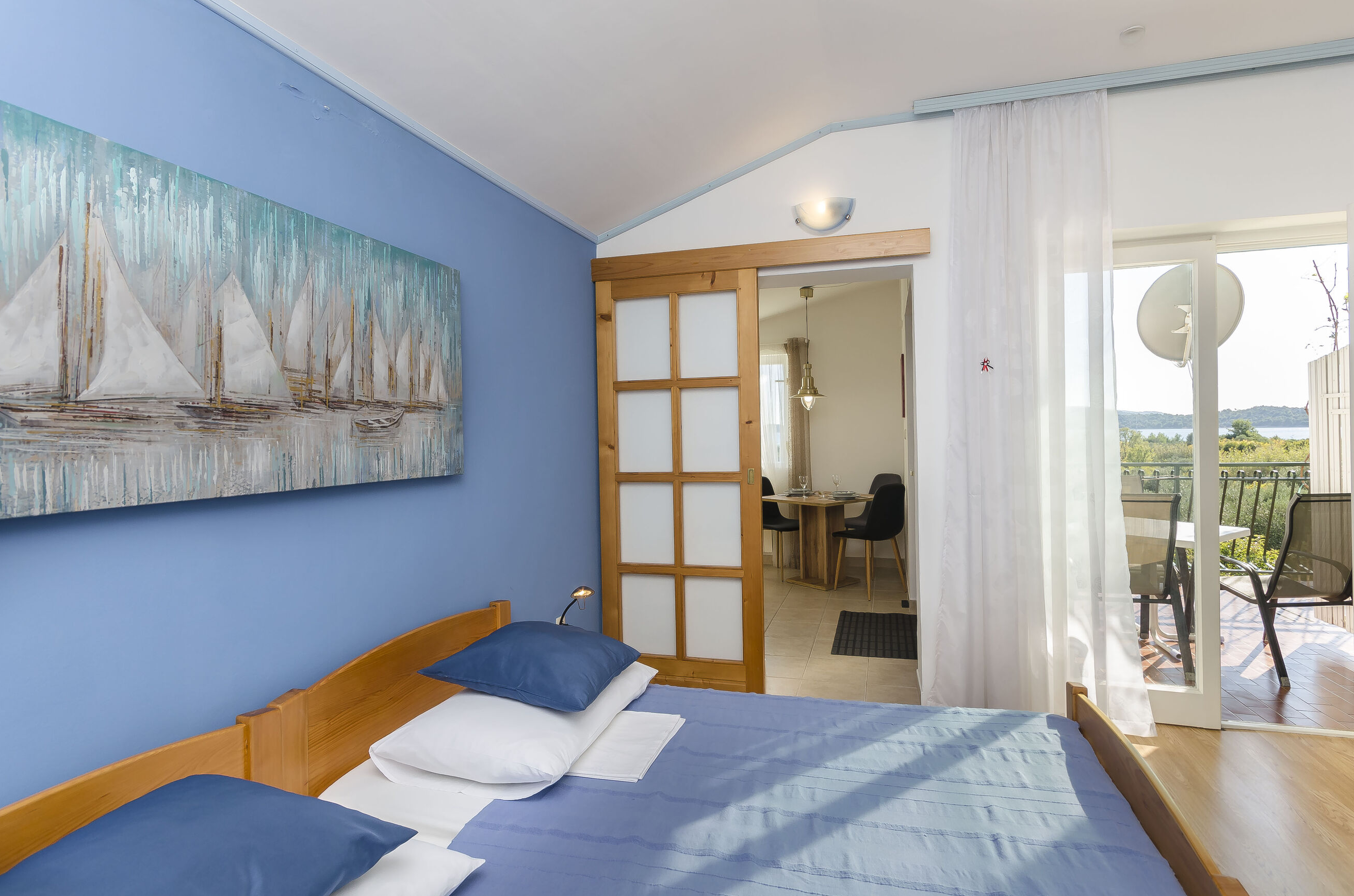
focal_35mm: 16
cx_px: 715
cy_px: 432
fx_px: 600
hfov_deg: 96.8
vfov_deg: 73.5
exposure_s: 1/60
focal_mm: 10
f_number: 8
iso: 100
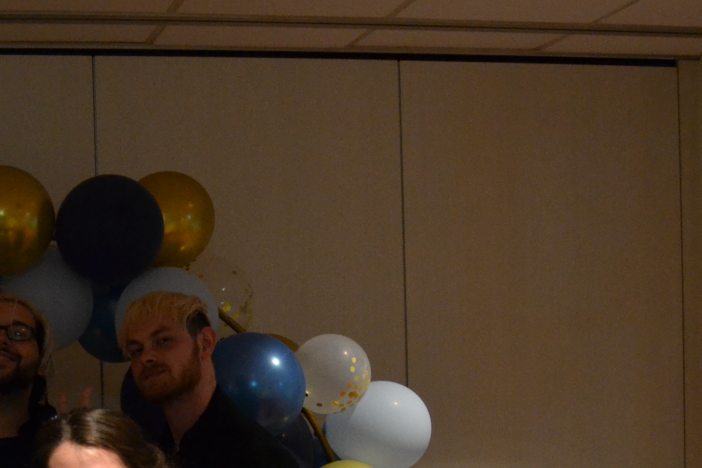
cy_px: 429
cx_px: 126
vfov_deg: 20.5
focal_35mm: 65
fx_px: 1267
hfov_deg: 30.1
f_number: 3.5
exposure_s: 1/60
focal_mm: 20
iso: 2000
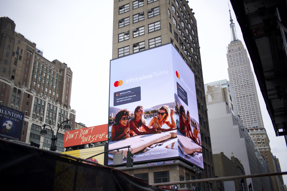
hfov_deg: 54.4
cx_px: 144
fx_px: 279
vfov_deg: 37.9
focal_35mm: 35
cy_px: 96
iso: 320
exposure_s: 1/8000
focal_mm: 23
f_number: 1.2
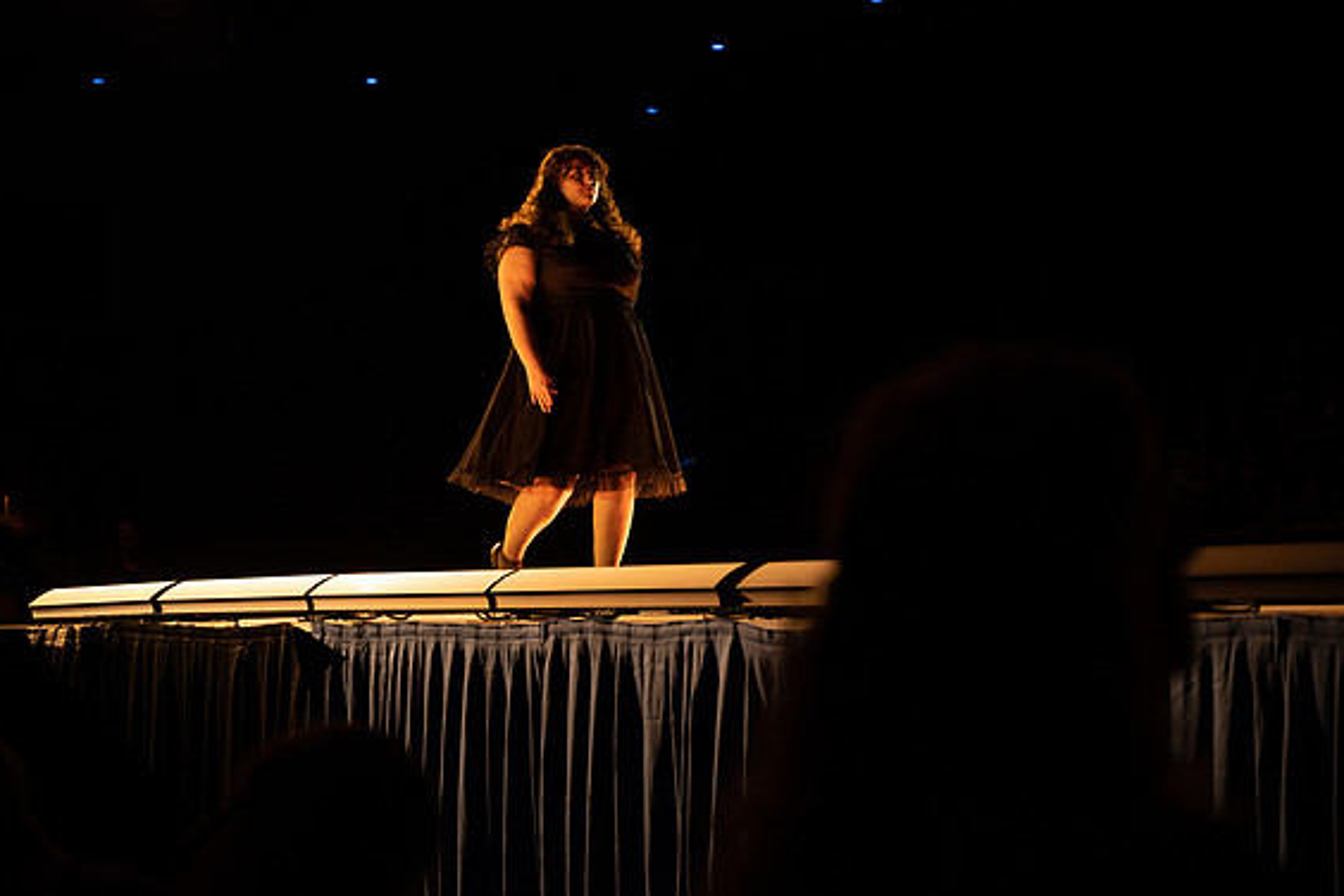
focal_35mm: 72
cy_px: 437
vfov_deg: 18.9
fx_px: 2688
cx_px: 658
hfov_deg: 28.1
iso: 1000
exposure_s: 1/320
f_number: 4
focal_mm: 70
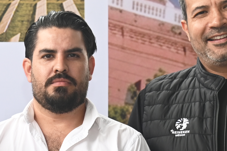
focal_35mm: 154
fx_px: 970
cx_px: -99
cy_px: 182
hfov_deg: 12.7
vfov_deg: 8.8
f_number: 5.6
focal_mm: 38
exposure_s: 1/160
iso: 500
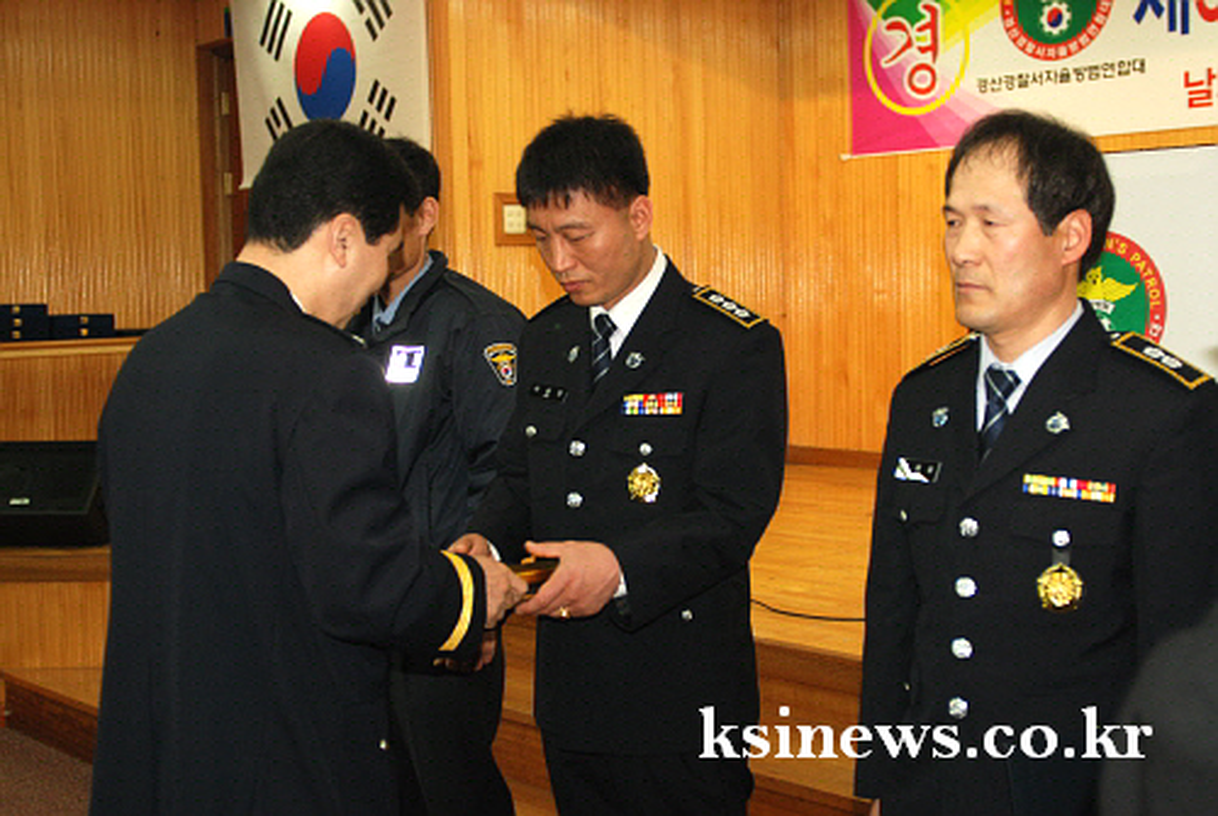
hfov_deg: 41.1
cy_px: 408
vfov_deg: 28.2
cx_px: 609
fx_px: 1626
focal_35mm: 48
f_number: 4
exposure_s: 1/60
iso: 400
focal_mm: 32
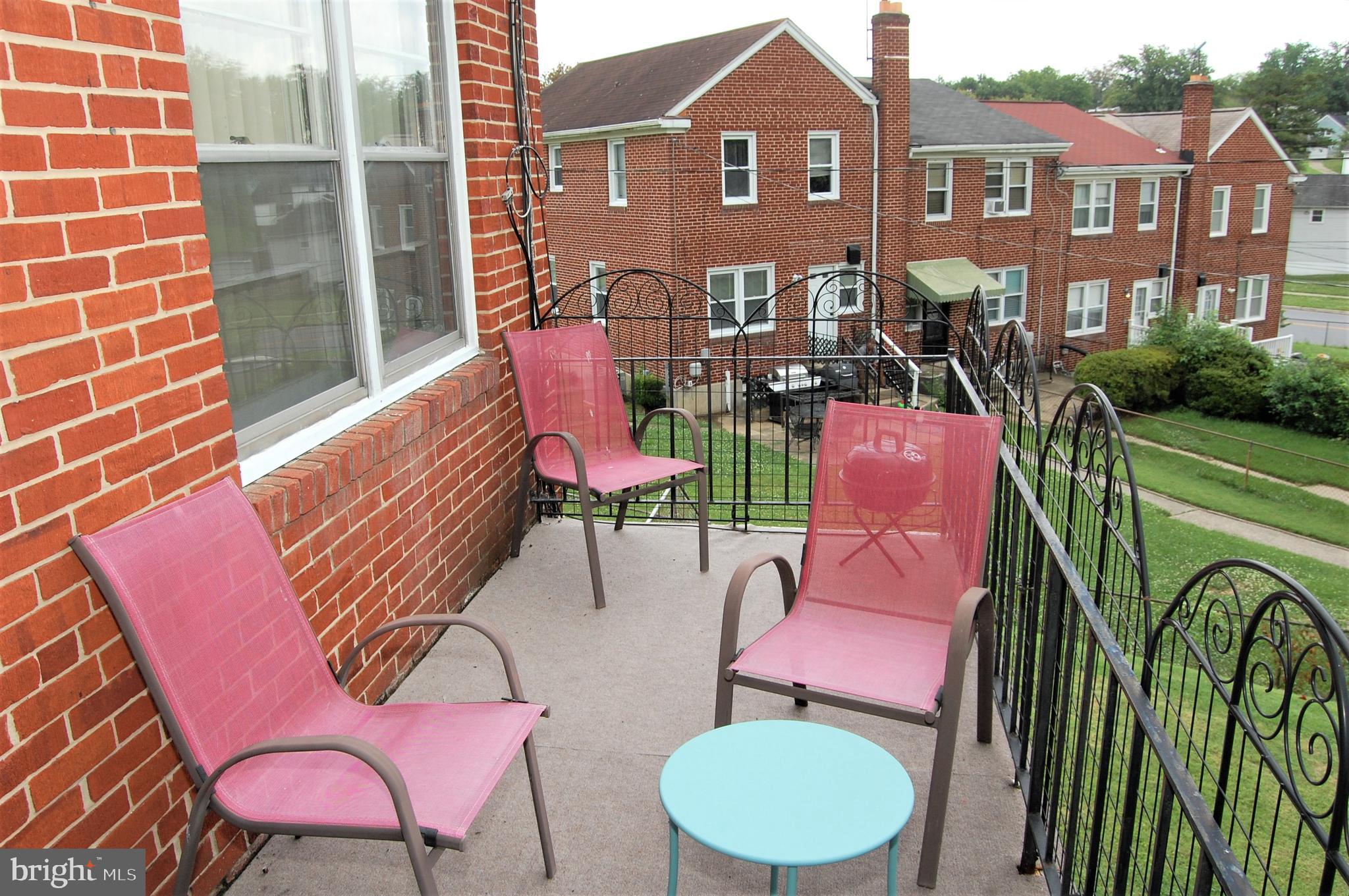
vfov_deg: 47.8
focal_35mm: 27
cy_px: 448
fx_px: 1011
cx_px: 674
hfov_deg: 67.4
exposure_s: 1/250
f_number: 8
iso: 360
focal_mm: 18
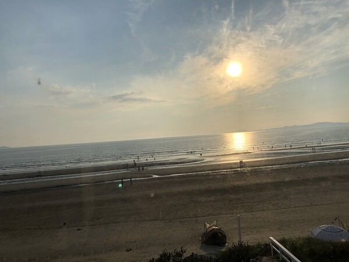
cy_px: 131
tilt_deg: +1.8
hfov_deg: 63.4
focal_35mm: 28
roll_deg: +4.1
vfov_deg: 49.7
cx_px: 174
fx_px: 282
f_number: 1.8
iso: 25
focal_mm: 4
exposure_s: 1/5348
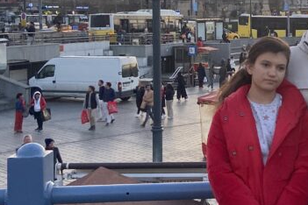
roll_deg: +1.0
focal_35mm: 79
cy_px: 32
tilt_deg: -0.2
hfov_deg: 24.1
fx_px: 676
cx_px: 334
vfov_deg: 17.1
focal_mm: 4.25
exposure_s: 1/387
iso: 32
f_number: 1.8
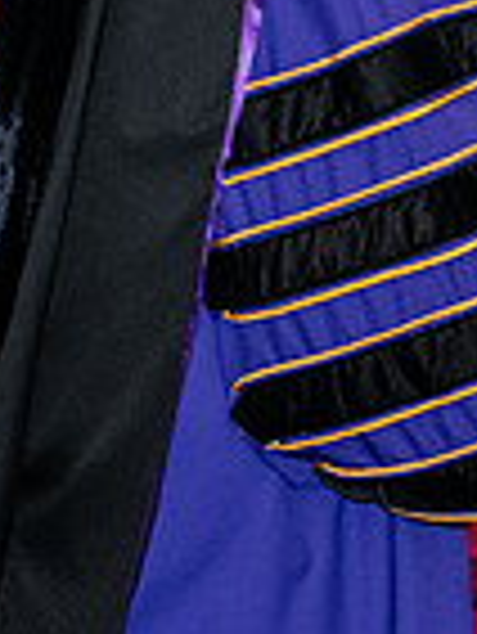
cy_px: -137
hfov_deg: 5.4
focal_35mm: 276
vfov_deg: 7.1
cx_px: 666
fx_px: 5063
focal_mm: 70
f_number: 5
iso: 2500
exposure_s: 1/200
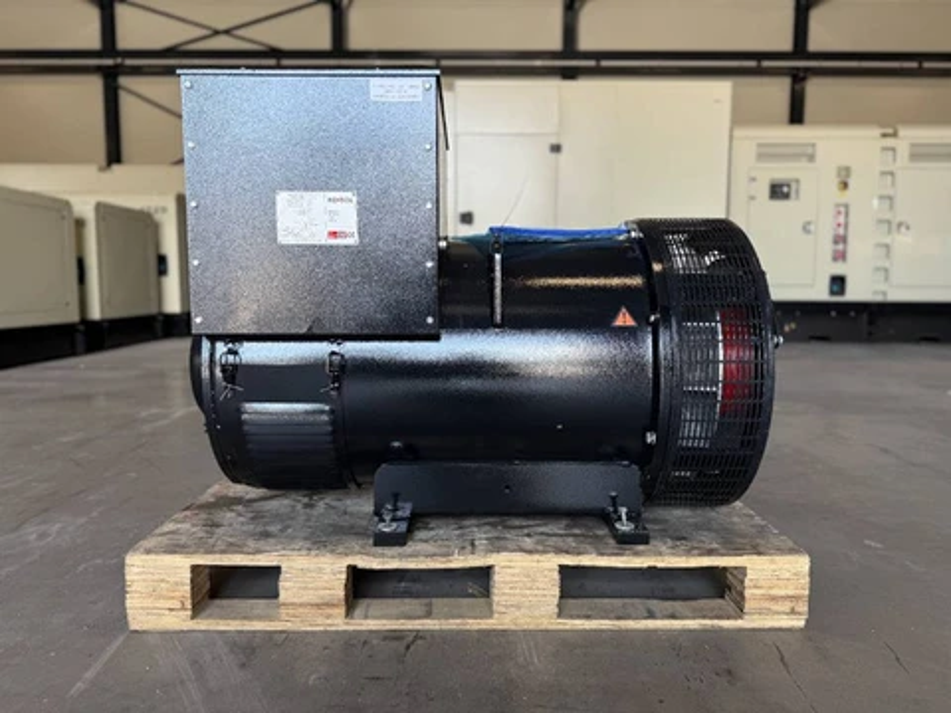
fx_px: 659
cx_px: 476
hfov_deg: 71.6
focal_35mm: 24
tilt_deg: -6.1
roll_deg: -1.2
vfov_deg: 56.8
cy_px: 356
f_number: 1.78
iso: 80
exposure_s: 1/100
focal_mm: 6.76
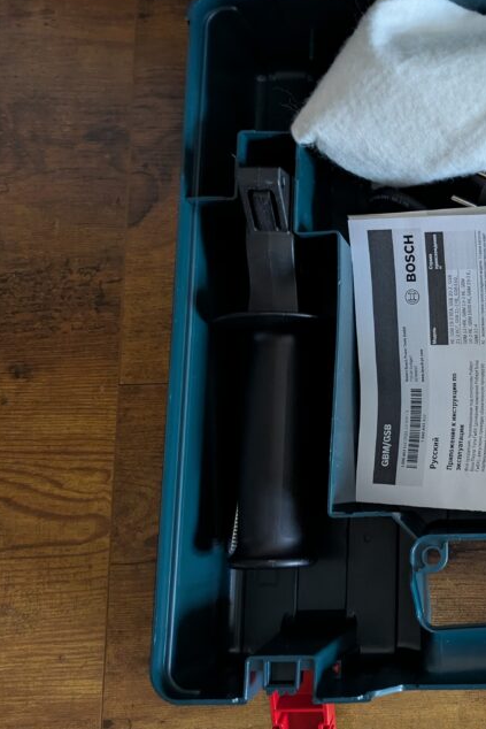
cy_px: 333
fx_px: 850
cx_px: 548
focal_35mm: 42
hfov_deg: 28.6
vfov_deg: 46.3
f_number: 1.89
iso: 324
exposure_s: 1/25
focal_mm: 5.43
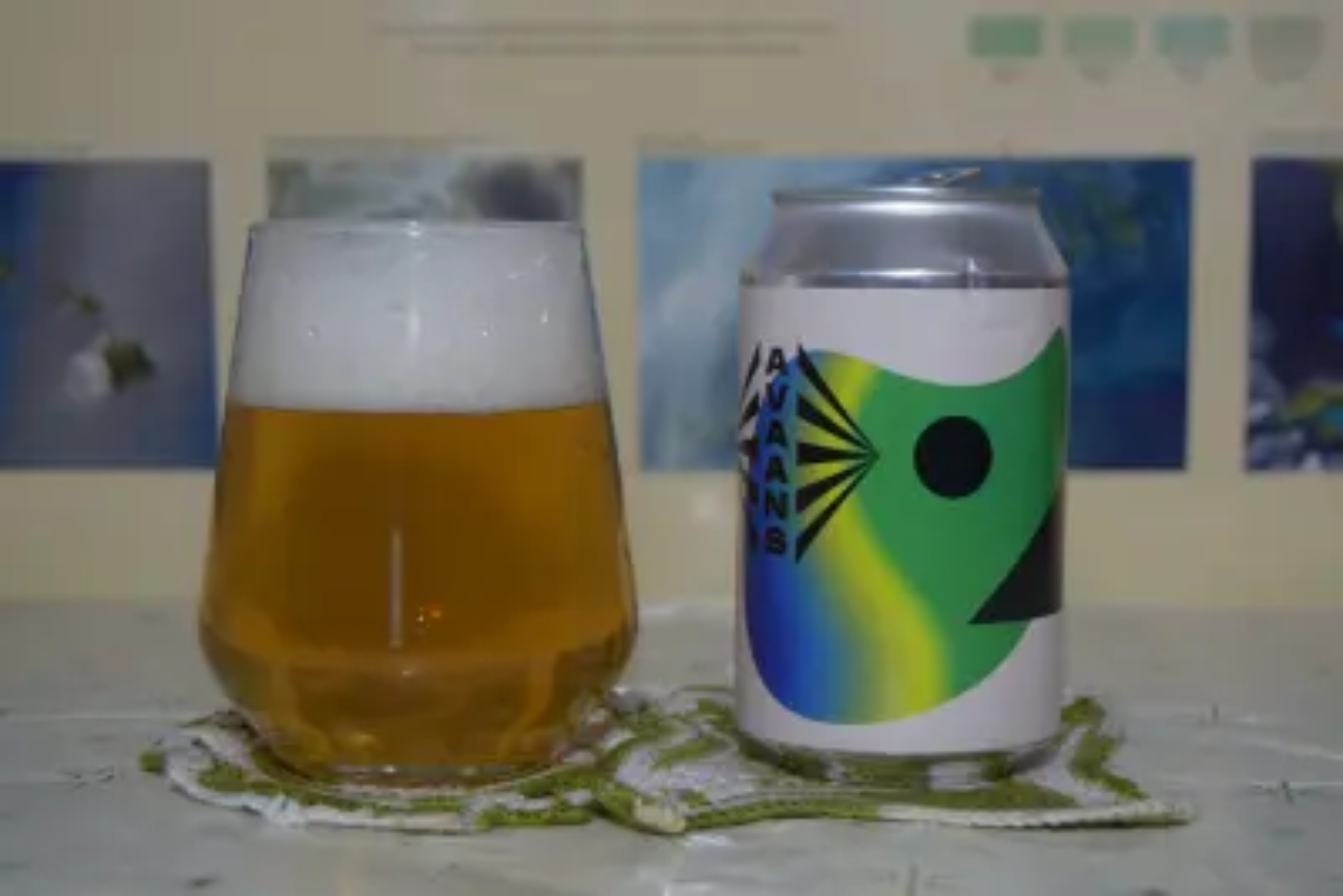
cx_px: 672
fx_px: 2519
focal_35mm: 68
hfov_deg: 29.9
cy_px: 448
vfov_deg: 20.2
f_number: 5.3
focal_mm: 45
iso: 640
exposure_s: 1/60
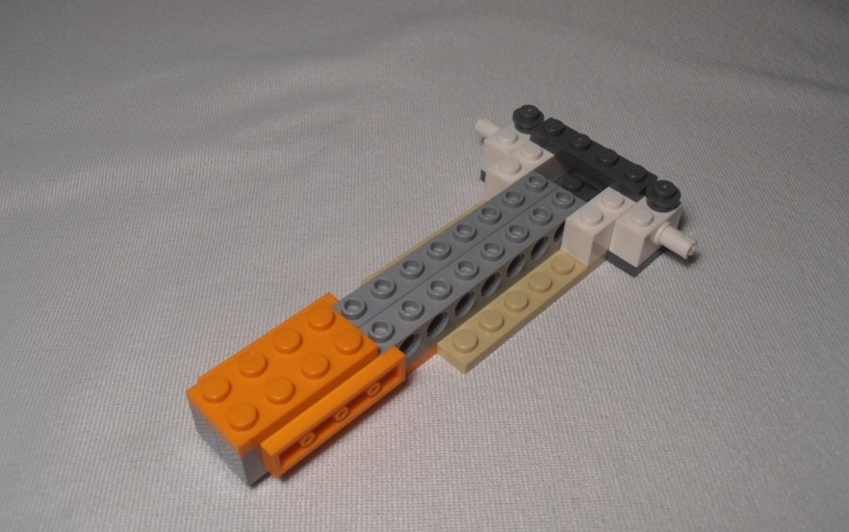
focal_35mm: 40
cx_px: 418
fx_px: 926
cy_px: 254
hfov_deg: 49.3
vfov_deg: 32.0
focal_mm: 6.61
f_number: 3.9
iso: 80
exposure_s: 1/60
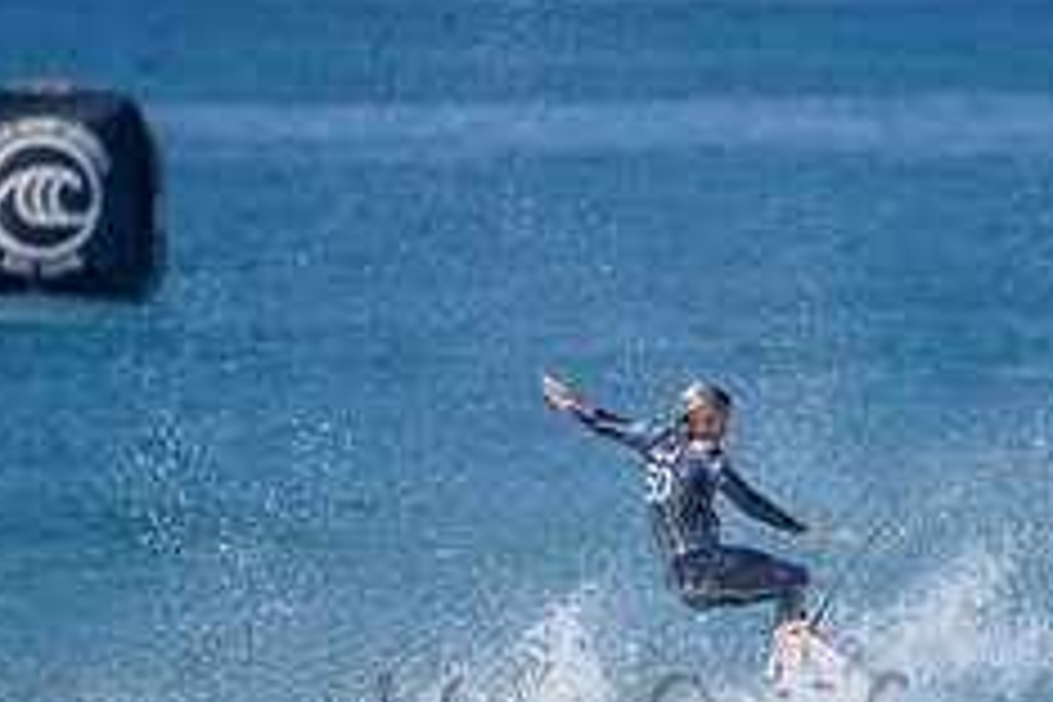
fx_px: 36267
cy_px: 704
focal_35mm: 1240
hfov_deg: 1.7
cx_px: 842
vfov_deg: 1.1
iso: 160
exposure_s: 1/2000
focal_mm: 500
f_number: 5.6
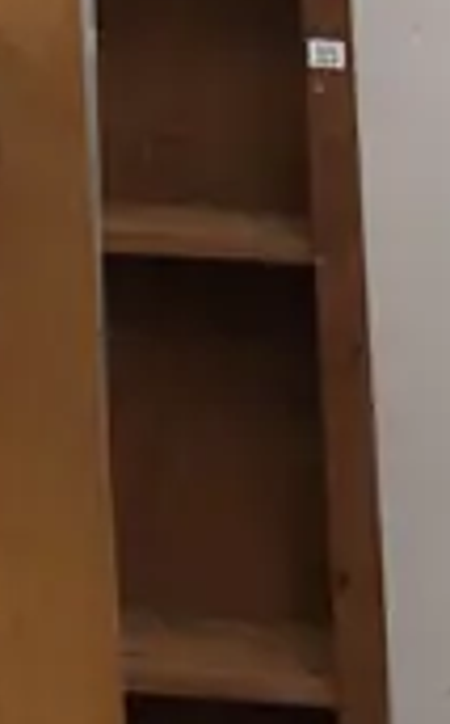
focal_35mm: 177
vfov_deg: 9.8
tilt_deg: +13.1
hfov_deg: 6.8
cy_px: -1238
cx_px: -803
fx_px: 3485
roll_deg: -2.1
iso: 32
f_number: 1.8
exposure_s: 1/50
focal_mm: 3.99
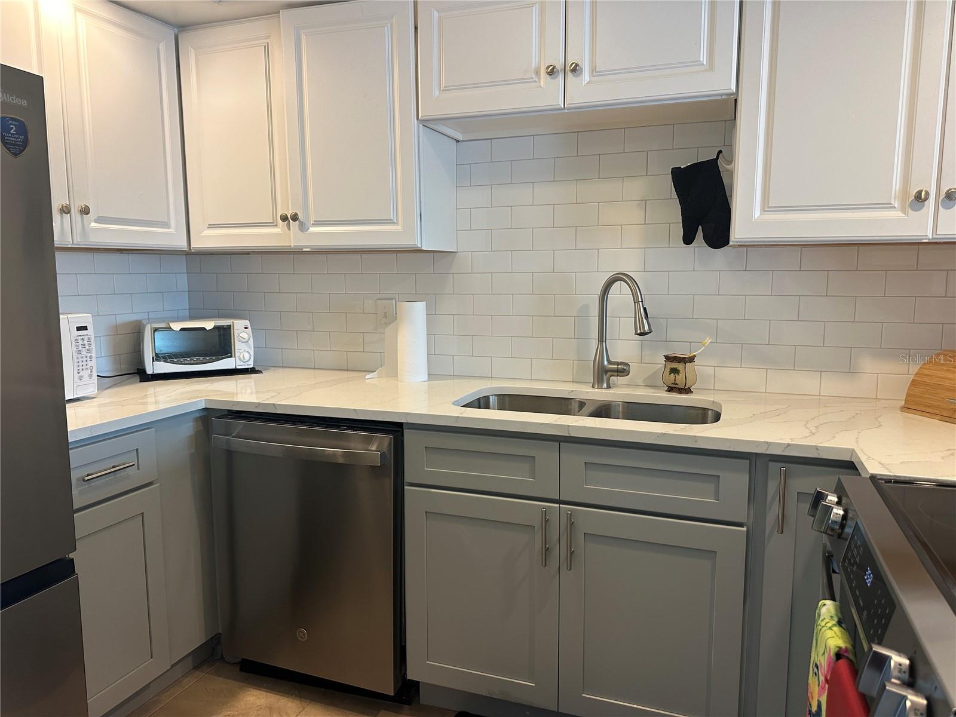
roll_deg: -0.1
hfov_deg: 71.6
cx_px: 478
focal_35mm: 24
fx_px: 663
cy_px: 358
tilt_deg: -6.6
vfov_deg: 56.8
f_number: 1.78
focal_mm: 6.86
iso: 160
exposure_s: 1/120
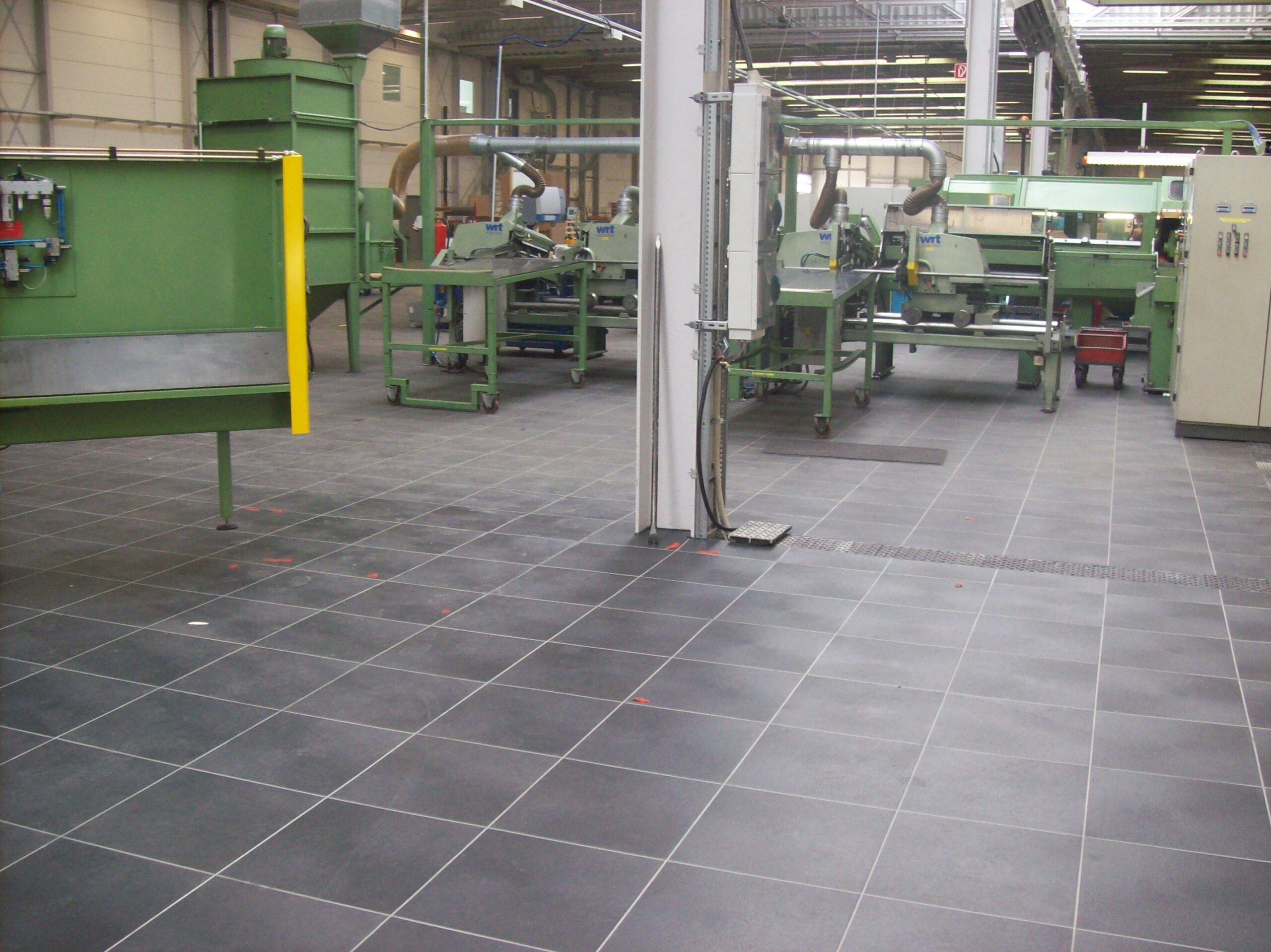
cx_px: 636
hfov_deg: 51.4
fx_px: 1321
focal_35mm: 36
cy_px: 476
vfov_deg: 39.6
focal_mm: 6
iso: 200
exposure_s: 1/110
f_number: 2.7
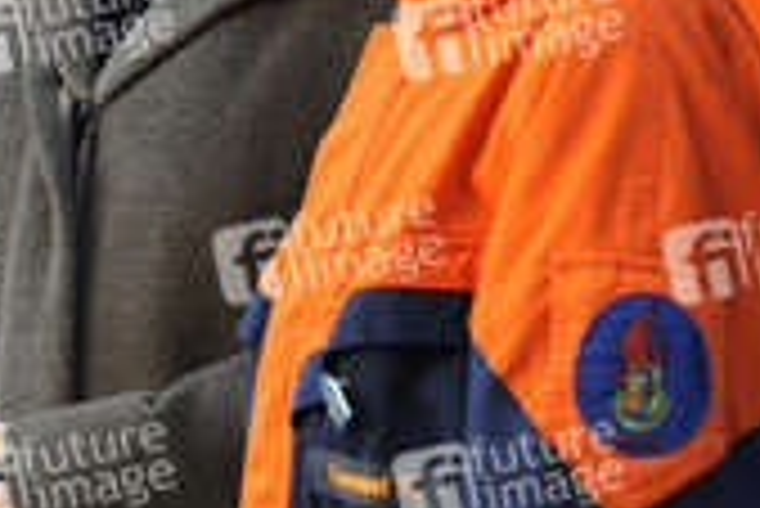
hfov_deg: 3.9
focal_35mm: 533
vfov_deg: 2.6
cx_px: -63
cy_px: -85
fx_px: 11262
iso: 640
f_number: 5
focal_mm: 200
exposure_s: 1/250
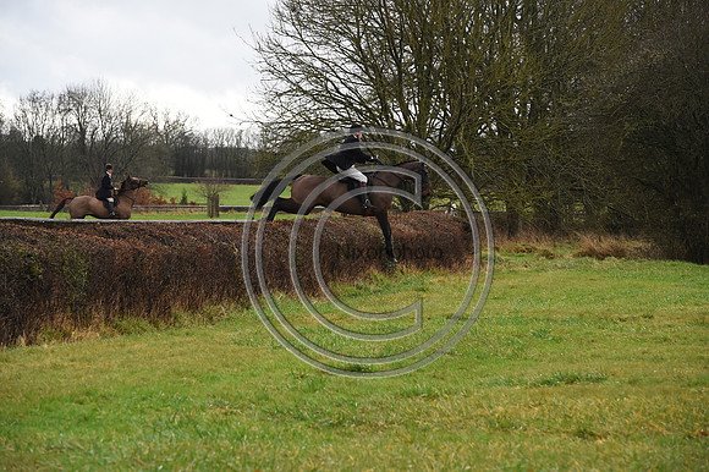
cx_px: 354
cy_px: 236
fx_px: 3936
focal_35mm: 200
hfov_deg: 10.3
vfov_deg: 6.9
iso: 2500
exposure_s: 1/1000
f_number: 10
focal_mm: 200
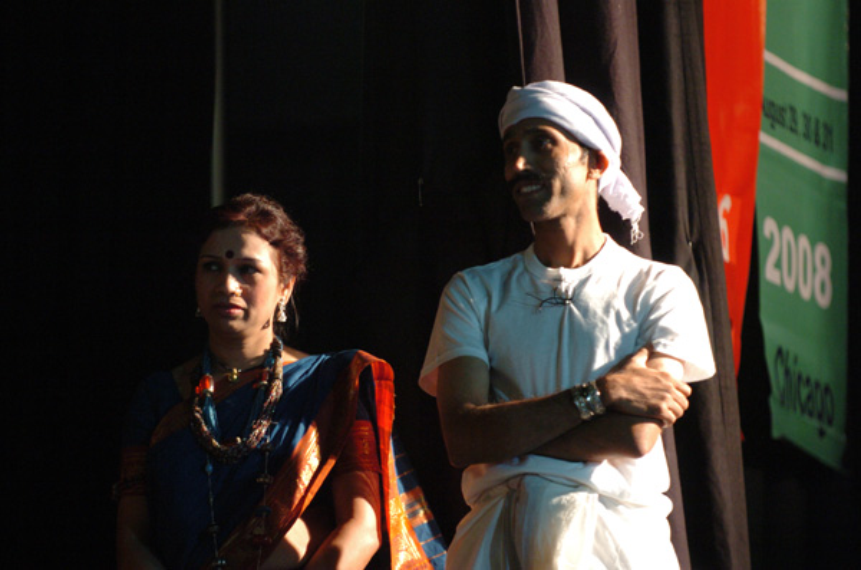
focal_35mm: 262
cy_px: 285
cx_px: 430
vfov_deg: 5.2
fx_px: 6263
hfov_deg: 7.9
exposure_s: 1/30
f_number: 2.8
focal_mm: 175
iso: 800
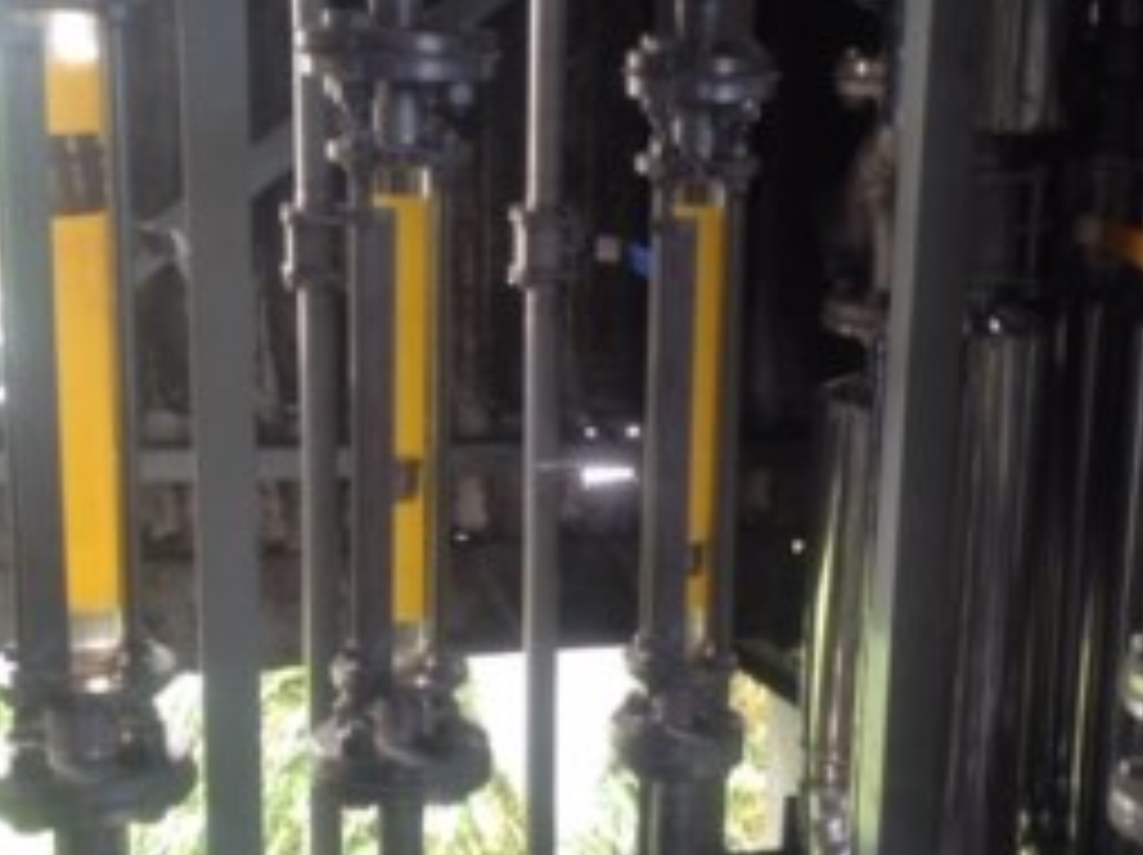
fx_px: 2144
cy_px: 547
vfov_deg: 22.5
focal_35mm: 65
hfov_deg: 29.8
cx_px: 648
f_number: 2.4
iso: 50
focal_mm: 4.13
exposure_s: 1/40
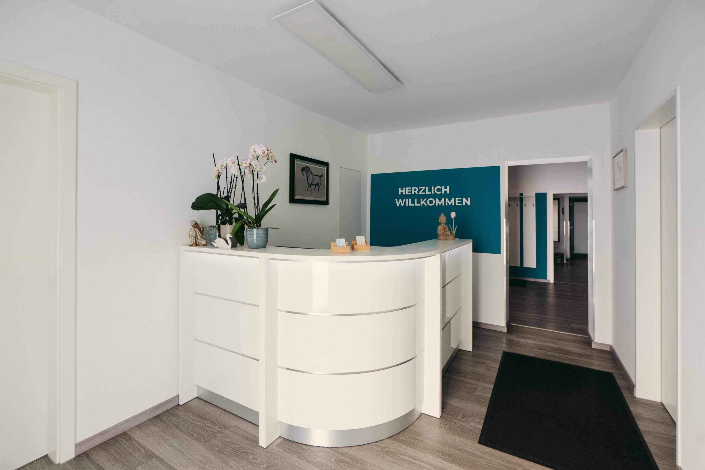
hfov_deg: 100.4
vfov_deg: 77.3
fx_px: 294
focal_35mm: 15
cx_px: 352
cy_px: 235
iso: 100
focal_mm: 15
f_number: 10
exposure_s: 1/60
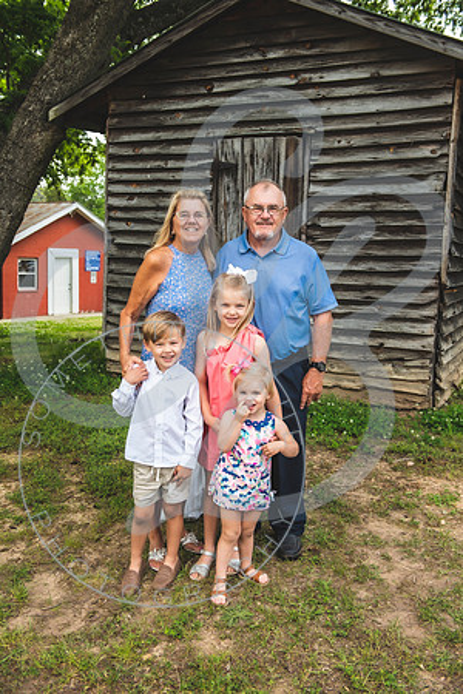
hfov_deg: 37.9
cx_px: 232
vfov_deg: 54.4
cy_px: 347
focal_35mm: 35
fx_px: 675
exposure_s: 1/200
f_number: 5.6
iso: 200
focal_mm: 35
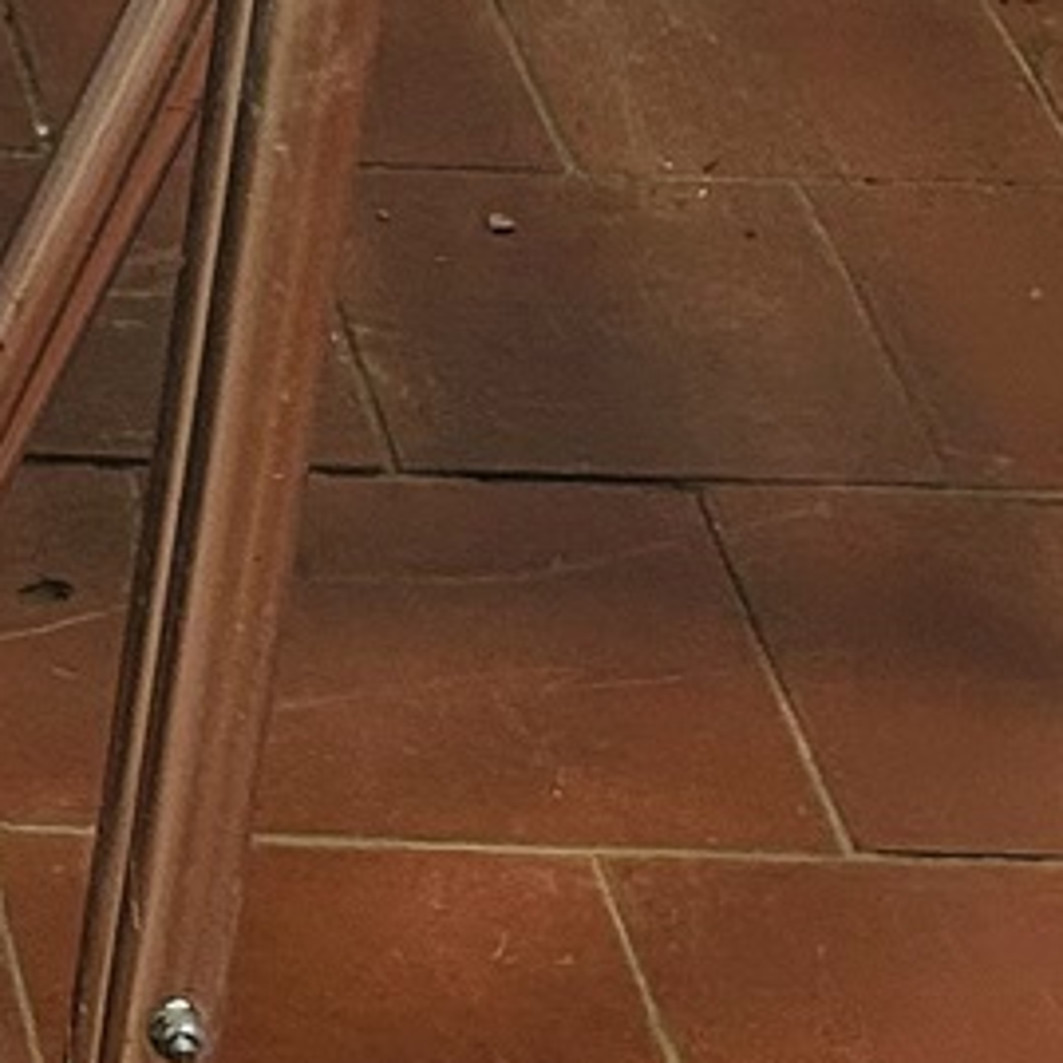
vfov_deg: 9.9
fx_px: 5976
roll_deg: -1.3
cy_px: -443
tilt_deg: -26.9
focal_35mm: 172
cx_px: -1241
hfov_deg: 9.4
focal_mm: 5.7
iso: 160
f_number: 1.5
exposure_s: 1/50
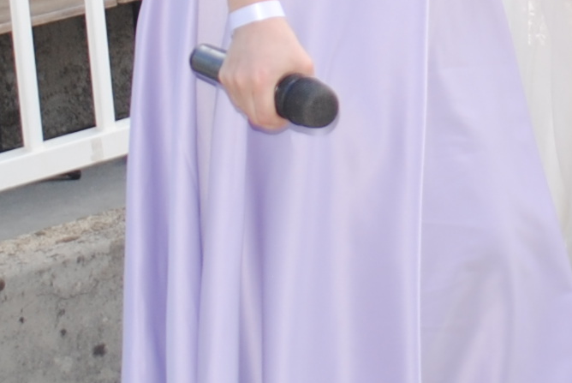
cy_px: -314
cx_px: 500
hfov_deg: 11.7
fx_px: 2768
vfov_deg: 7.7
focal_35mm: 174
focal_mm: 20
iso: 100
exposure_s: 1/200
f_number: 6.3
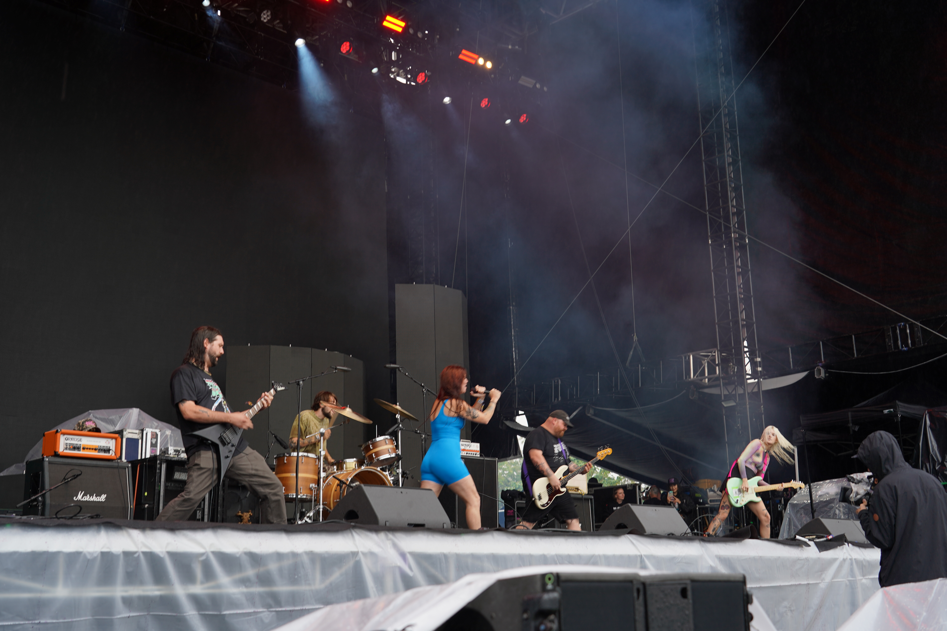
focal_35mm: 41
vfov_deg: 32.6
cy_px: 316
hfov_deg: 47.4
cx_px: 474
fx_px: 1078
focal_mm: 41
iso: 100
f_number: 5.6
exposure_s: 1/100
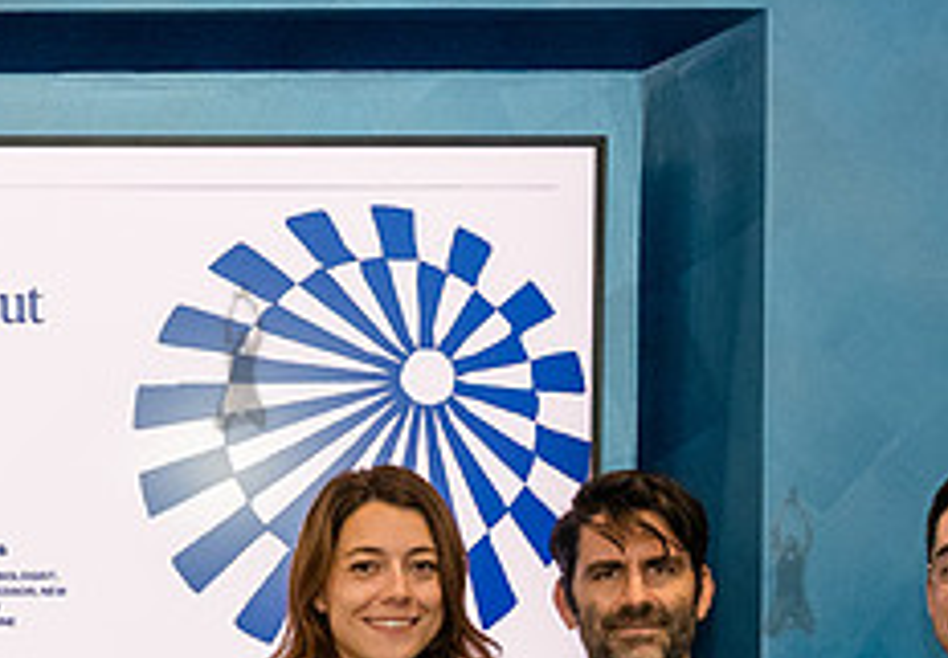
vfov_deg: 16.3
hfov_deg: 24.2
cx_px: 254
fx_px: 2187
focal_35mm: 82
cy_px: 827
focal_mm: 28
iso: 5000
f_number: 5
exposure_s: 1/320
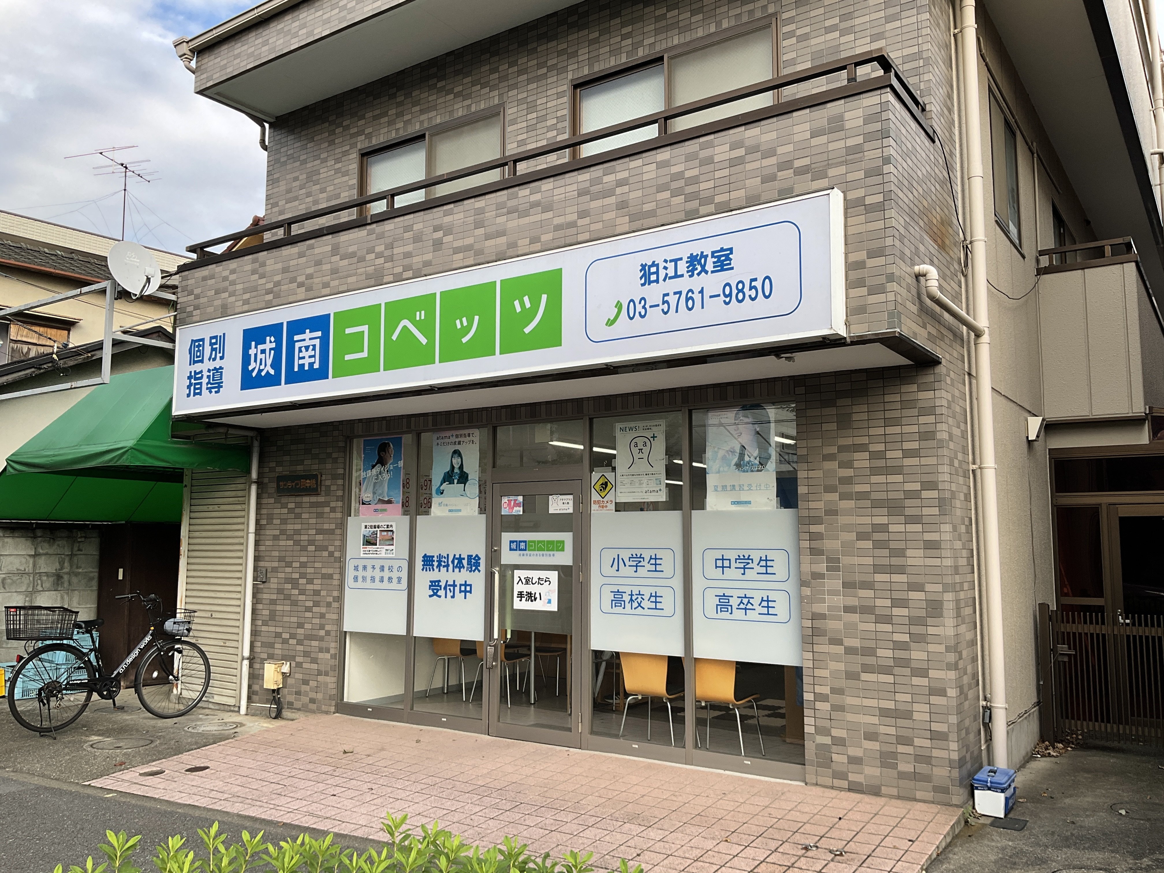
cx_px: 582
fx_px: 975
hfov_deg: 61.7
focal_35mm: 29
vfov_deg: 48.2
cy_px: 436
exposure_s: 1/473
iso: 25
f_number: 1.8
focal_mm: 3
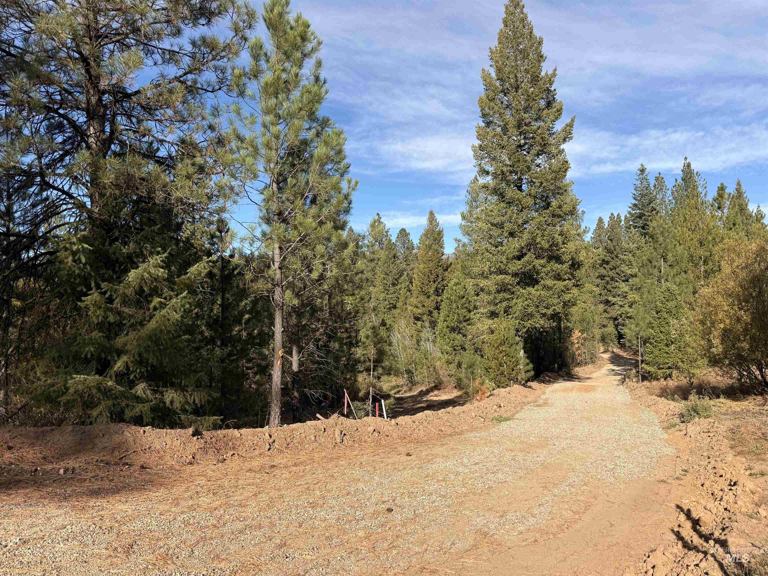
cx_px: 384
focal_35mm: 24
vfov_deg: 56.8
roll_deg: +2.7
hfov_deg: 71.6
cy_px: 288
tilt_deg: +2.2
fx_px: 532
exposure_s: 1/3759
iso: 80
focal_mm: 6.76
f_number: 1.78
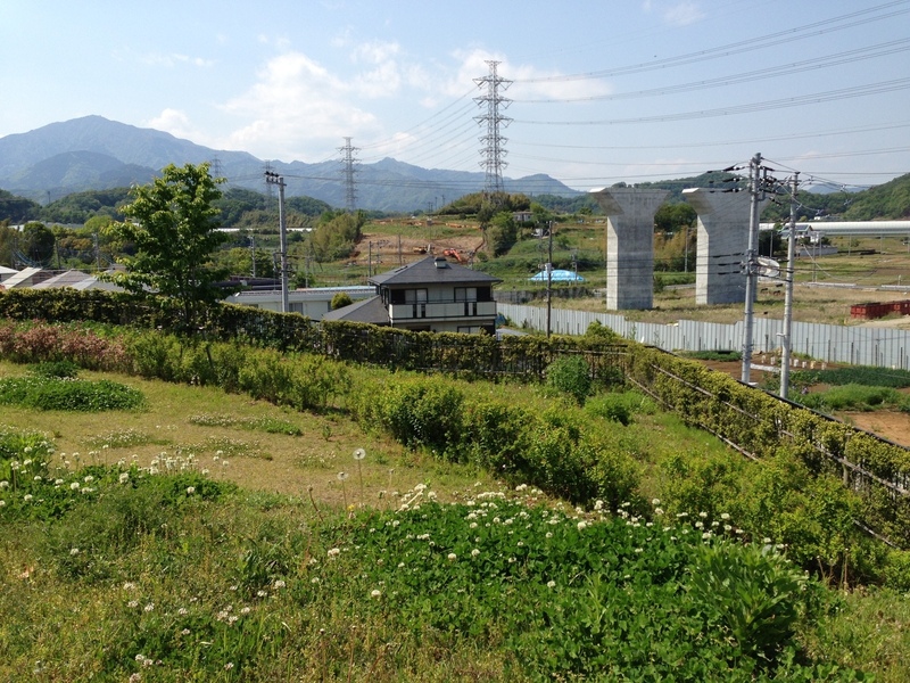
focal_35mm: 33
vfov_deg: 42.9
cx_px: 455
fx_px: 868
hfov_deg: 55.4
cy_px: 342
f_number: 2.4
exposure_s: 1/1466
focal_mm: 4.13
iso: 50
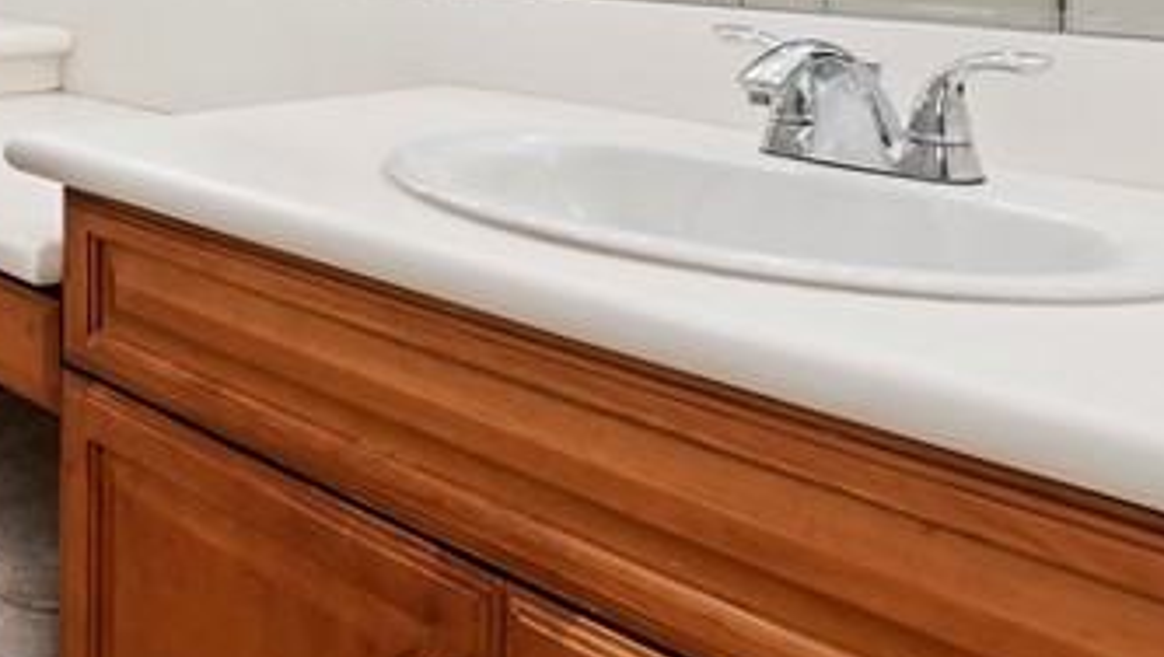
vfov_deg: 24.8
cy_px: -61
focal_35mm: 45
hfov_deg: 40.0
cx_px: 3
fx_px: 1390
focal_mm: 14
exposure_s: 1/30
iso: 500
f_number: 10
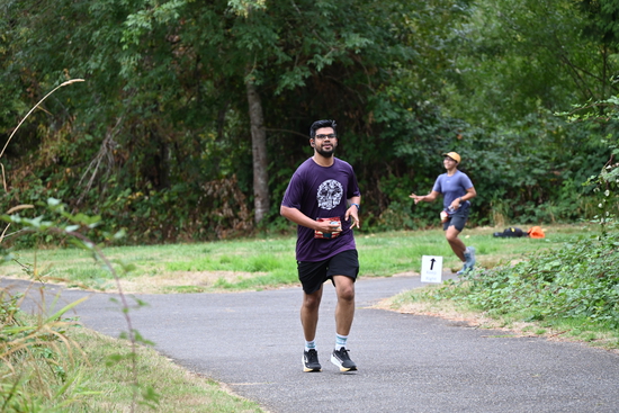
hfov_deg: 10.3
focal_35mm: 200
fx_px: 3440
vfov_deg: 6.9
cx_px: 310
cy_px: 206
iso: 560
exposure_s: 1/250
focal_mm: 200
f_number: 6.3
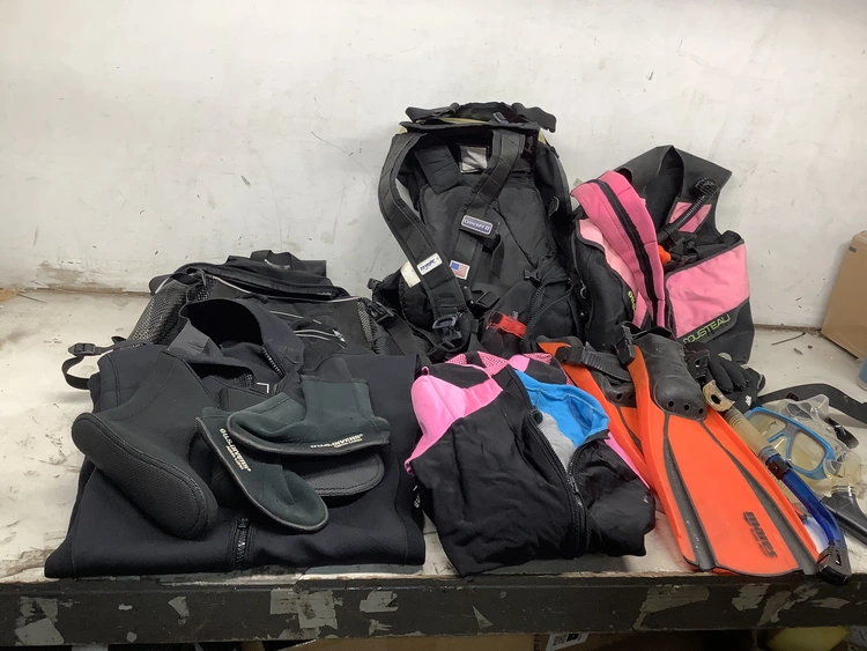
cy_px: 326
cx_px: 434
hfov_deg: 58.3
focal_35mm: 31
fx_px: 777
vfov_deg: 45.5
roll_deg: -5.3
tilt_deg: -23.5
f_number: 2.4
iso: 64
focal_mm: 3.3
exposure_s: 1/60
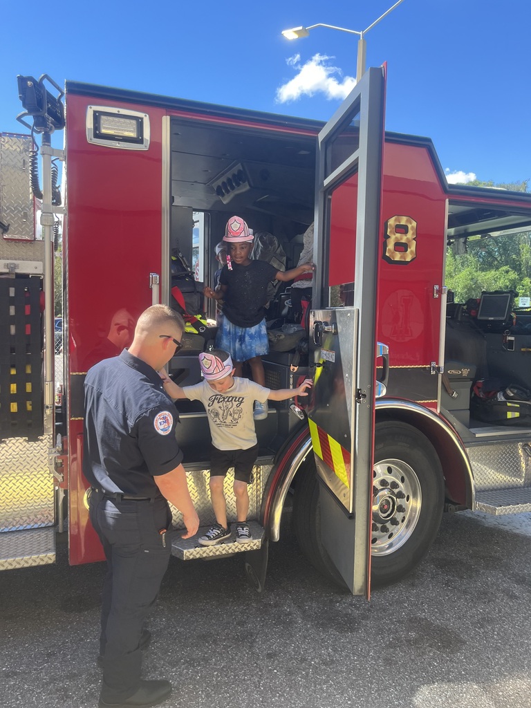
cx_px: 266
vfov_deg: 67.3
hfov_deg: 53.1
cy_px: 354
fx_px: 532
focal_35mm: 26
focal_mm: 5.1
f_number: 1.6
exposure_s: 1/419
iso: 50
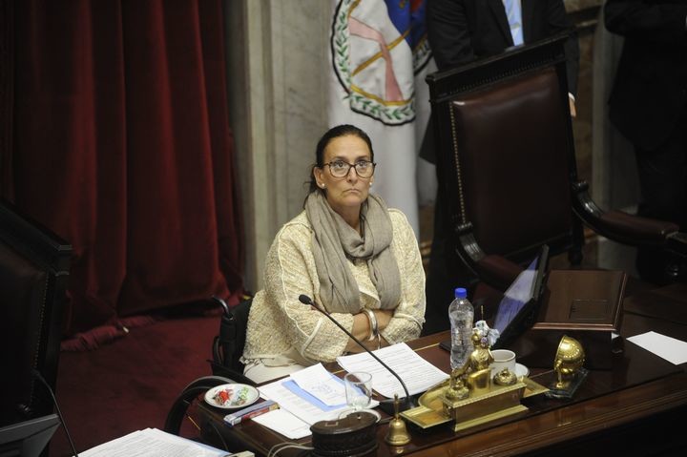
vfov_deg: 6.9
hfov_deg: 10.3
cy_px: 228
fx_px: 3814
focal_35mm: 200
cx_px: 344
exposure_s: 1/250
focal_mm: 200
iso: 1600
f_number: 2.8
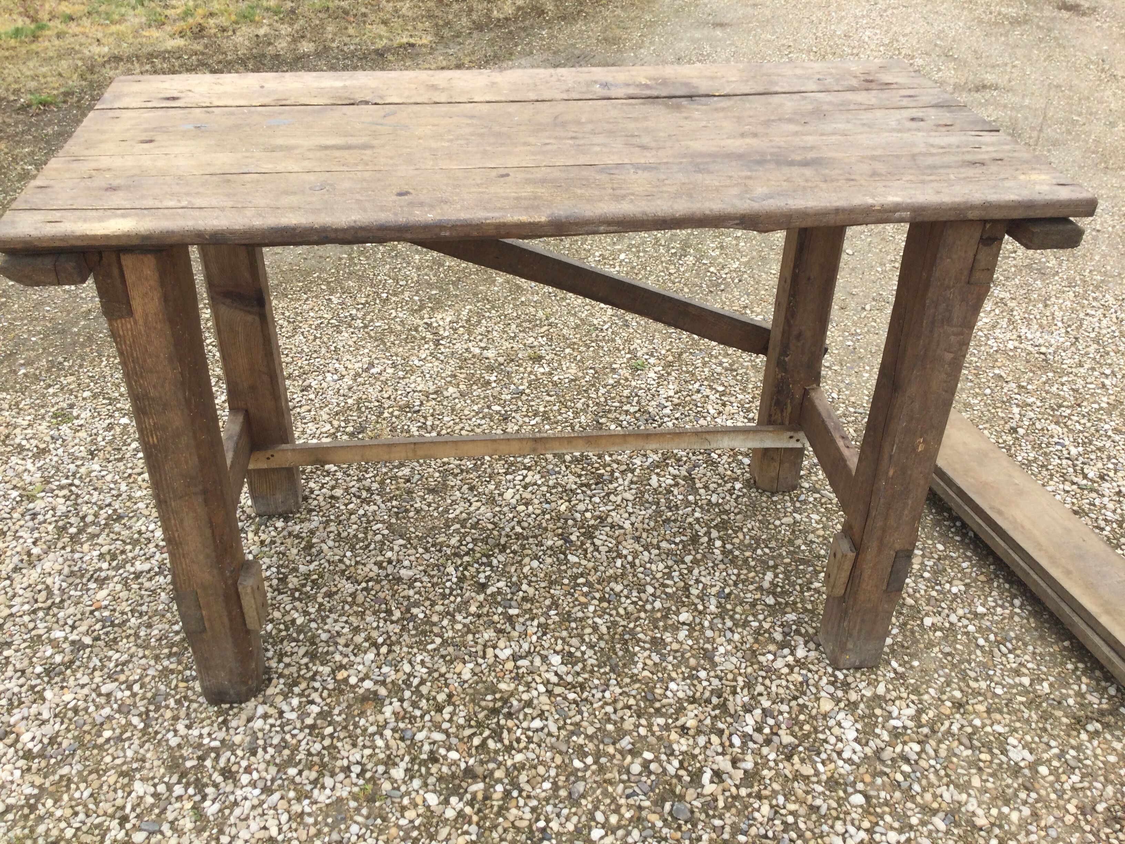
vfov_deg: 45.4
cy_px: 422
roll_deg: -2.6
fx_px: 1007
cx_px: 562
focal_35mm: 31
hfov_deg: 58.4
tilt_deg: -35.6
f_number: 2.4
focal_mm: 3.3
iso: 25
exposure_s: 1/324
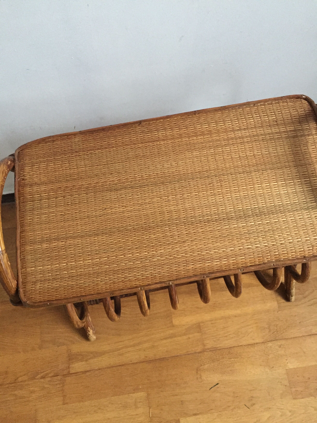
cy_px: 212
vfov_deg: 61.7
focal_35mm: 29
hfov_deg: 48.2
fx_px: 354
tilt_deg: -72.5
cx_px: 158
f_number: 2.2
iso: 320
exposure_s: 1/17
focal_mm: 4.15
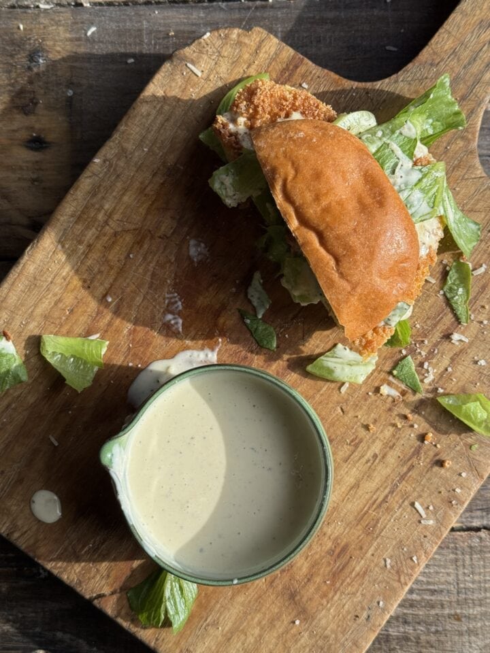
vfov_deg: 39.7
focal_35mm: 48
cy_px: 326
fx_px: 906
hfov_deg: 30.3
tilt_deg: -84.1
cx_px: 245
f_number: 1.78
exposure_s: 1/1923
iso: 64
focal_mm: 6.76
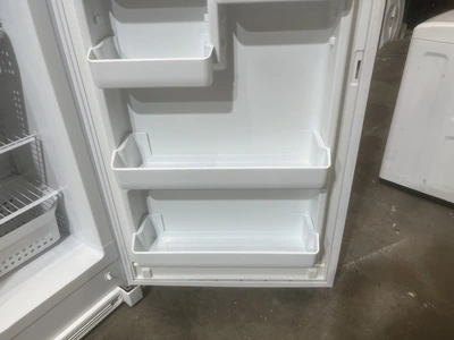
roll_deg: +3.3
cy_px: 170
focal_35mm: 26
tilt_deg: -30.1
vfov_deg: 53.1
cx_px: 227
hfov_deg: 67.3
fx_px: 341
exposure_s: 1/120
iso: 80
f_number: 1.6
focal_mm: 5.1
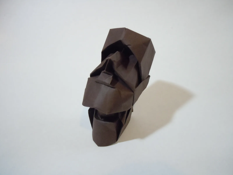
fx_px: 222
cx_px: 116
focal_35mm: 33
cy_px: 88
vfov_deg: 42.9
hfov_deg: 55.4
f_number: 4
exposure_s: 1/20
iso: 800
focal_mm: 5.9
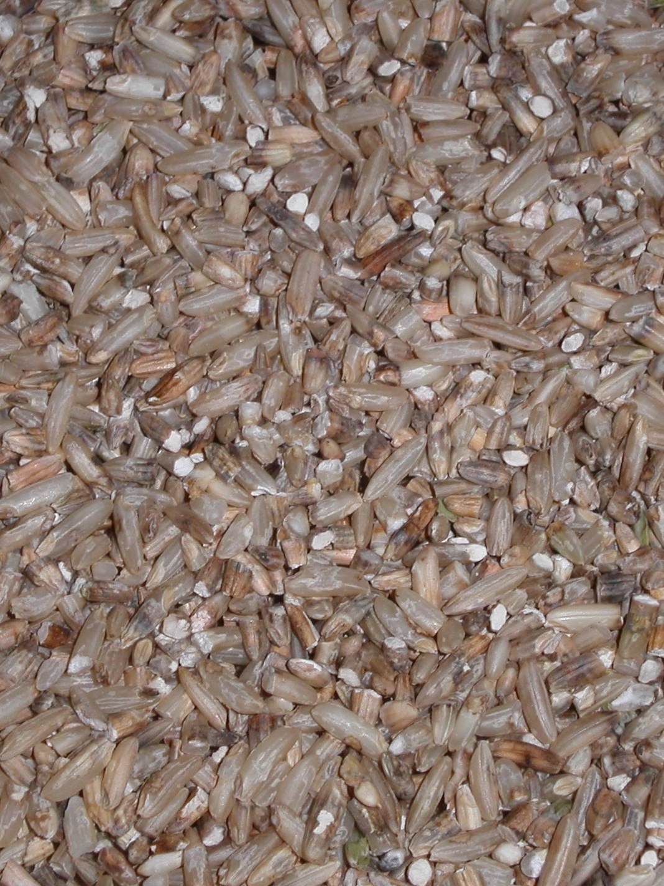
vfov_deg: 17.3
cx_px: 332
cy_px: 443
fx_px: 2916
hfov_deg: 13.0
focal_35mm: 114
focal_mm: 23.4
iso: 100
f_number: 8
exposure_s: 1/90
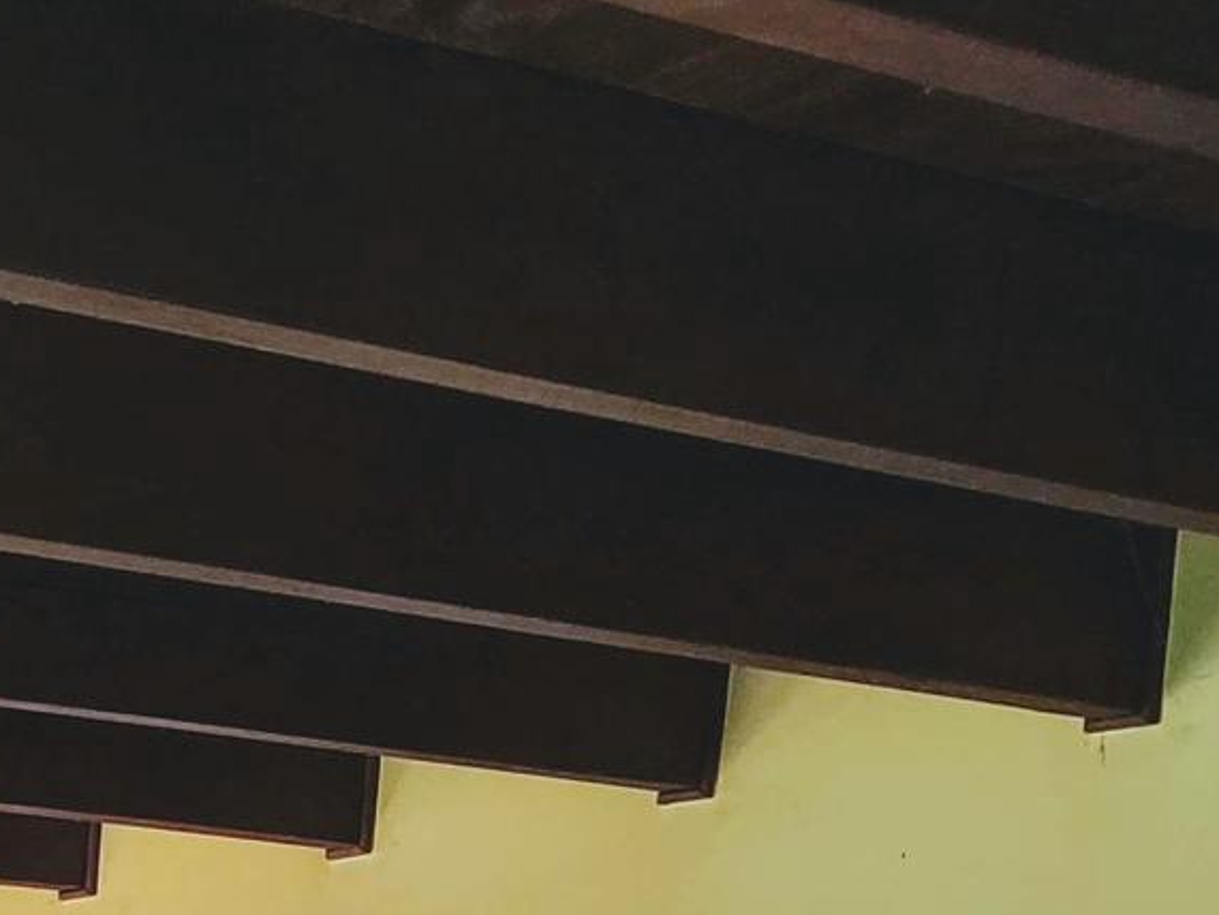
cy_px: 1635
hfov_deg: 17.2
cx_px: -845
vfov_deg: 13.7
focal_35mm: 97
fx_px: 3417
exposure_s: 1/33
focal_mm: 4.75
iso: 238
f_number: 1.7
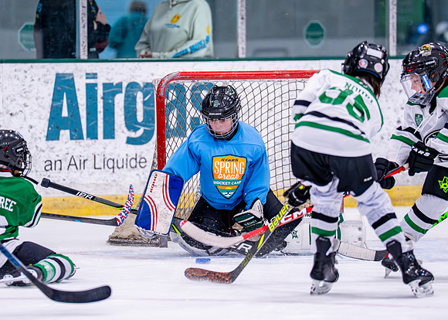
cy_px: 148
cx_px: 211
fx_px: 4152
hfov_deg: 6.2
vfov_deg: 4.4
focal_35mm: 326
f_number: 2.8
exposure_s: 1/1250
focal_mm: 200
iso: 2500
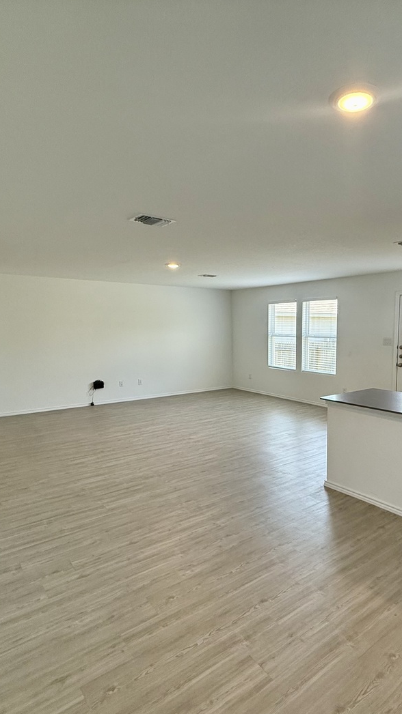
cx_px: 275
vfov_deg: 83.8
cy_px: 367
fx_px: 398
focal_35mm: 21
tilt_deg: -6.0
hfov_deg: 52.3
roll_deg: -0.2
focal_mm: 2.22
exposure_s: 1/120
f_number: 2.2
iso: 160
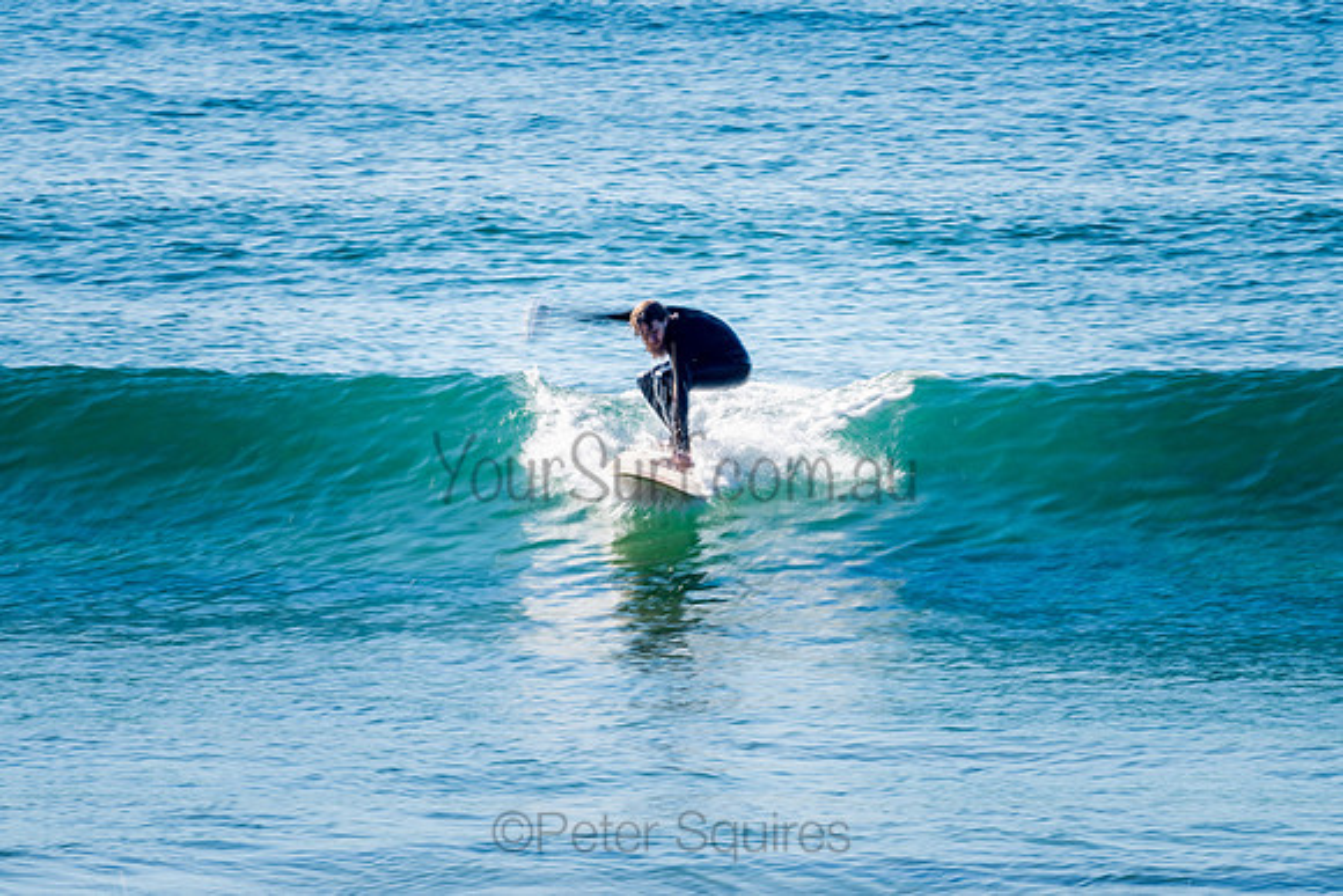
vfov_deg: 2.3
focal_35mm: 599
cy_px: 438
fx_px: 22334
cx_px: 687
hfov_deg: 3.4
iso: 31
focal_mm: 500
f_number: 22
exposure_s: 1/20
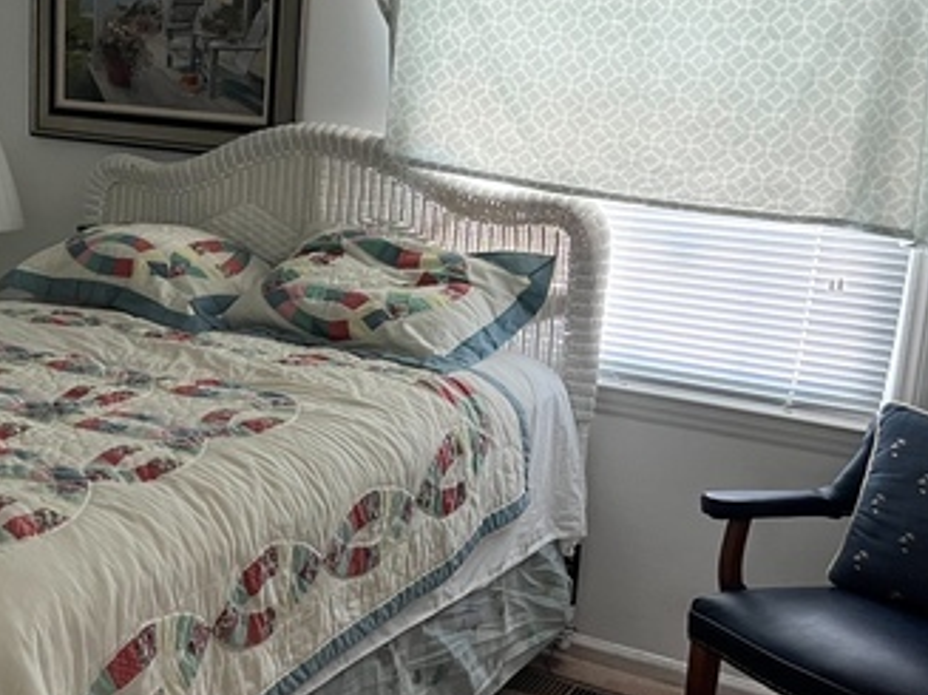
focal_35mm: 53
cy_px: 352
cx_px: 158
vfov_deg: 27.5
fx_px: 1420
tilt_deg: -12.7
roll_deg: -1.4
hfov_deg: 34.8
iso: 500
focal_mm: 5.7
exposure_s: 1/58
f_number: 1.5
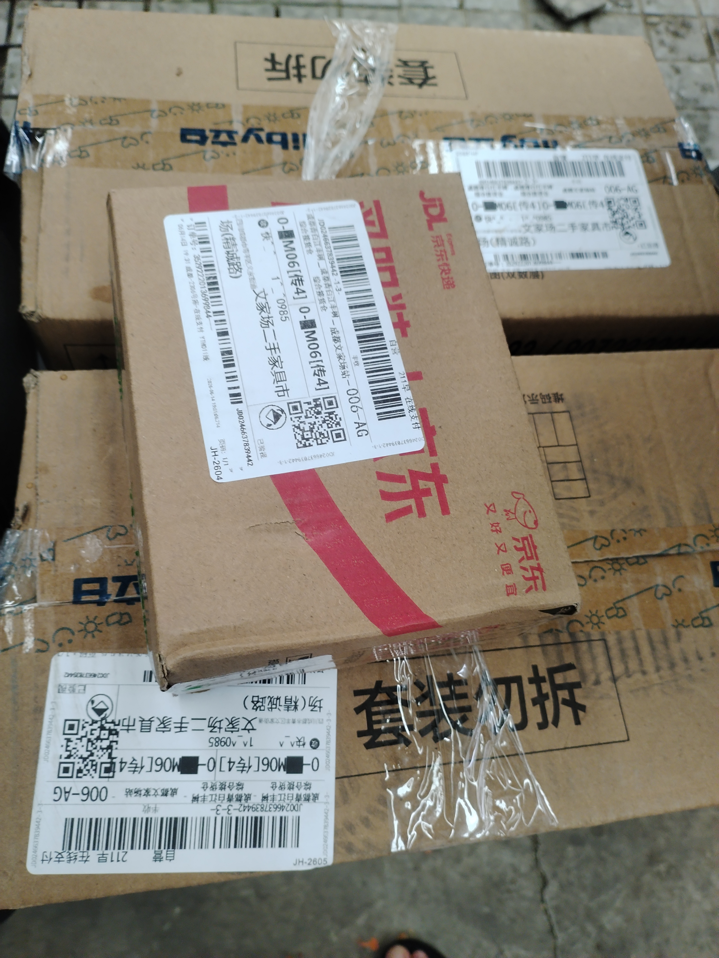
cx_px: 360
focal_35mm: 26
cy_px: 479
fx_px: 720
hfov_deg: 53.1
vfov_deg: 67.3
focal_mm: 4.26
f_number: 1.8
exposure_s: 1/33.3
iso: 336
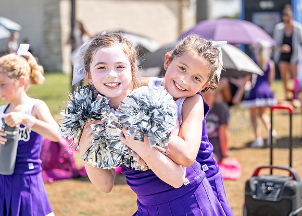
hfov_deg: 23.4
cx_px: 163
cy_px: 93
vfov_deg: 16.8
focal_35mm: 85
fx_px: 728
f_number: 2.8
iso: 160
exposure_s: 1/1600
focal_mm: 70
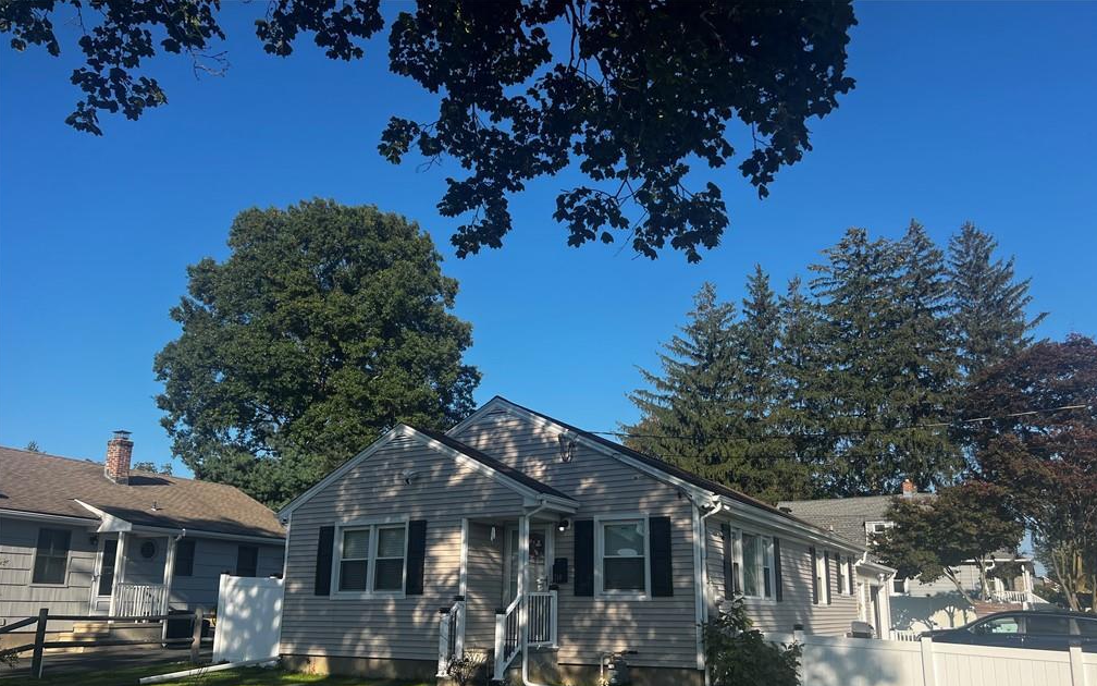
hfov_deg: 66.5
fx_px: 837
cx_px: 552
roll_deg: +0.2
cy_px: 417
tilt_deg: +12.3
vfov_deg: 44.3
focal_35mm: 28
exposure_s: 1/2299
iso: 50
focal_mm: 5.7
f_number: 1.5
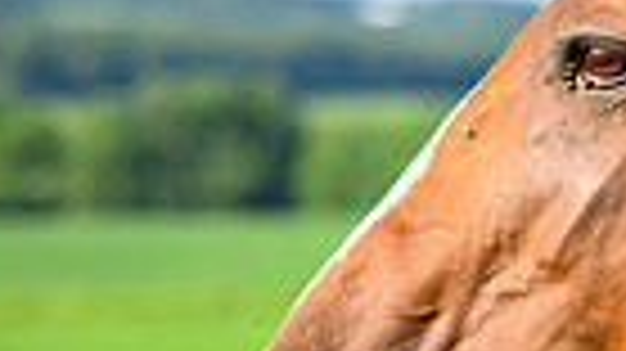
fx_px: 3948
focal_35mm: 238
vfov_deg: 5.1
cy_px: 94
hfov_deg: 9.0
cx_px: 554
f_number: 2.8
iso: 100
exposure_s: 1/1250
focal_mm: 70
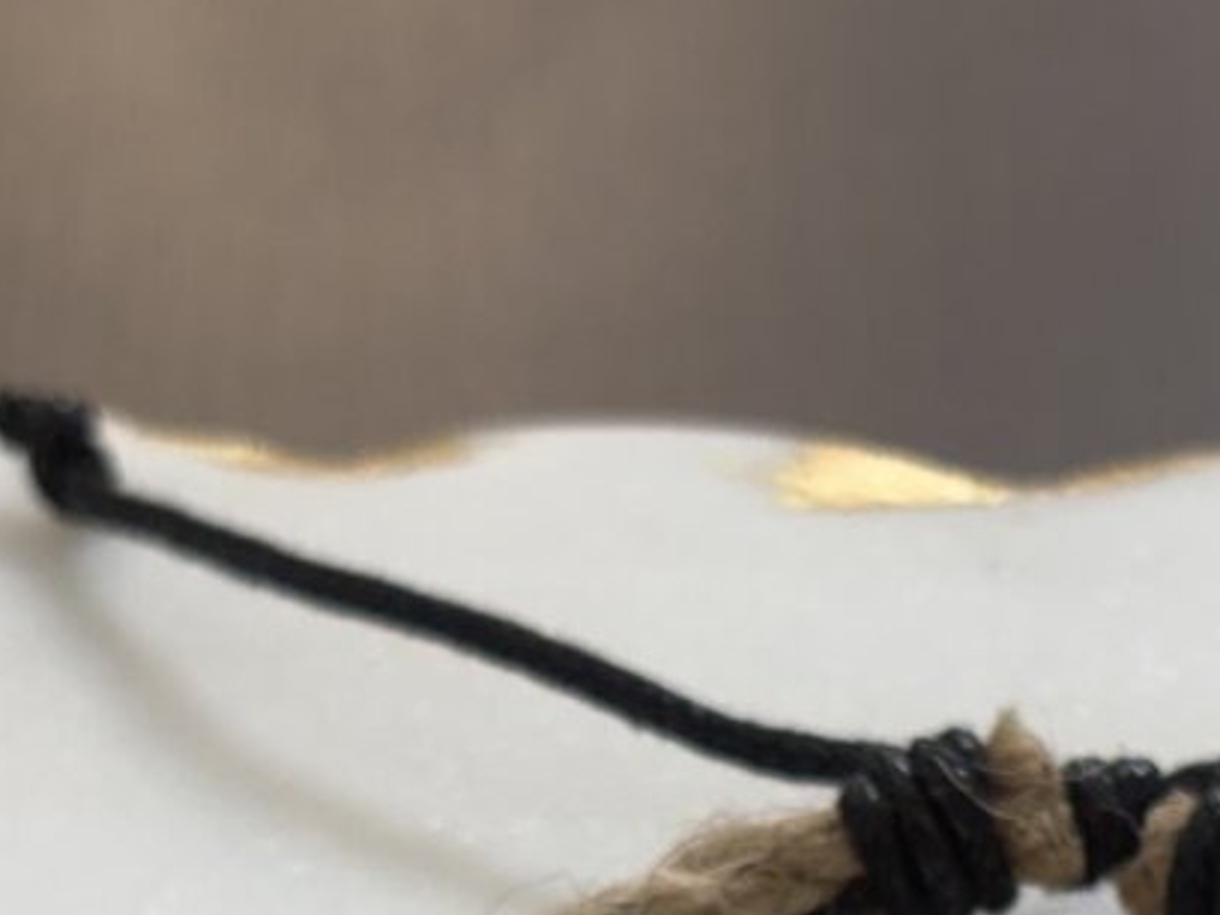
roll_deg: +1.0
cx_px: 939
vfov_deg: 9.5
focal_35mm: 153
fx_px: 5392
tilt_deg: -34.1
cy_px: 1304
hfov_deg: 12.9
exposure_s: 1/60
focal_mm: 5.96
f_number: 1.6
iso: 40
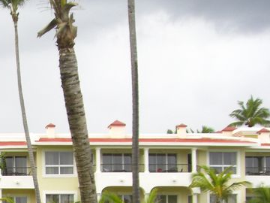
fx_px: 842
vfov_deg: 13.2
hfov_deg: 17.4
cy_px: 274
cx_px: -54
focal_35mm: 108
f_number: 2.7
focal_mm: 6.2
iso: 64
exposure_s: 1/400
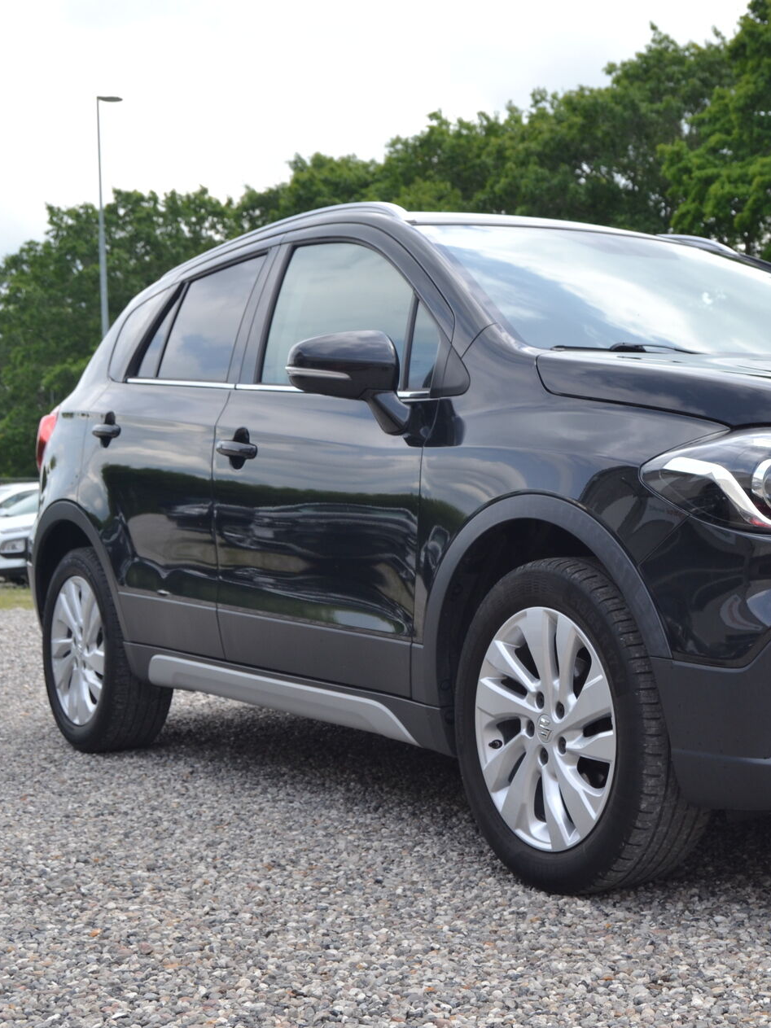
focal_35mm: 57
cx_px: 646
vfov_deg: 33.8
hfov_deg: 25.1
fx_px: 1693
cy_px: 520
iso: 100
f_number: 7.1
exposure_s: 1/200
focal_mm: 26
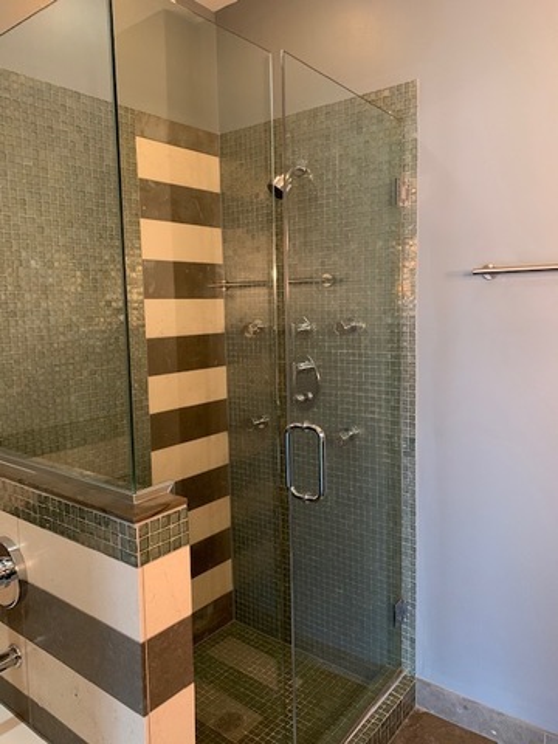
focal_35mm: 26
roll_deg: +1.7
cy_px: 372
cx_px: 279
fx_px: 559
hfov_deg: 53.1
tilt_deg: -6.7
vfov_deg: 67.3
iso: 400
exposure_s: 1/30
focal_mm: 4.25
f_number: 1.8
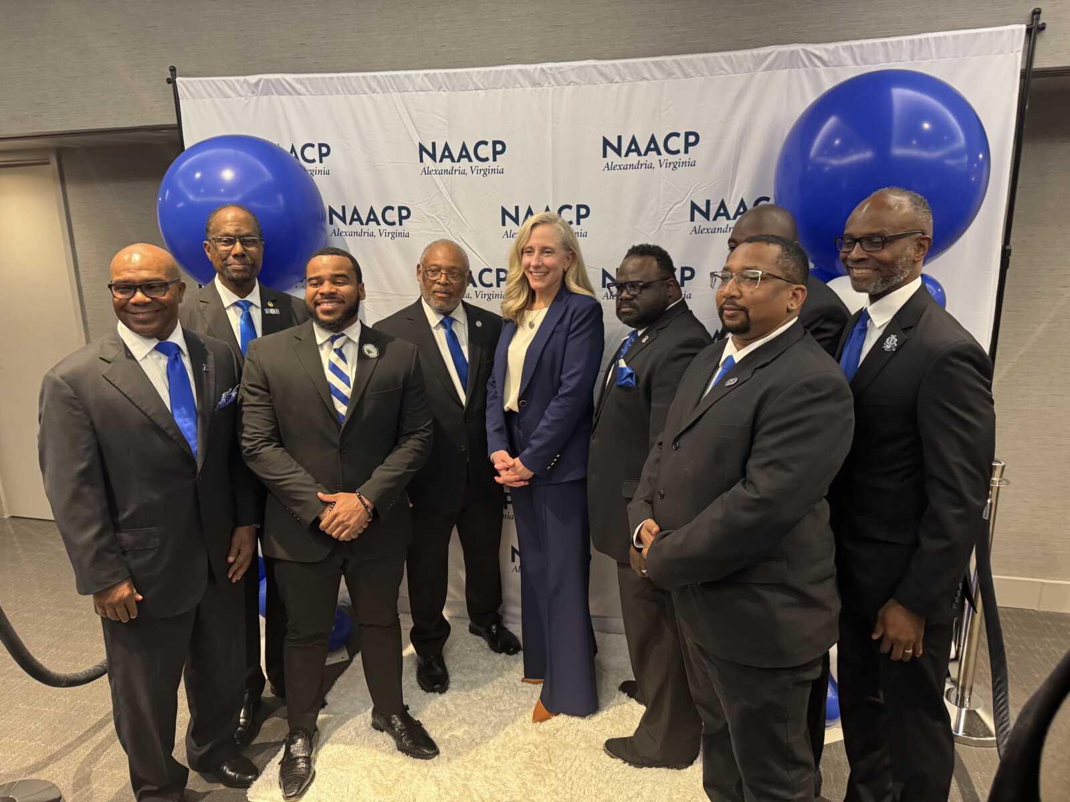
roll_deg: +1.0
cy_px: 401
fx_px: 742
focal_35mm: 24
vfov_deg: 56.8
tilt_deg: -13.0
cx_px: 535
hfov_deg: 71.6
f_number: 1.78
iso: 400
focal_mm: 6.76
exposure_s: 1/60
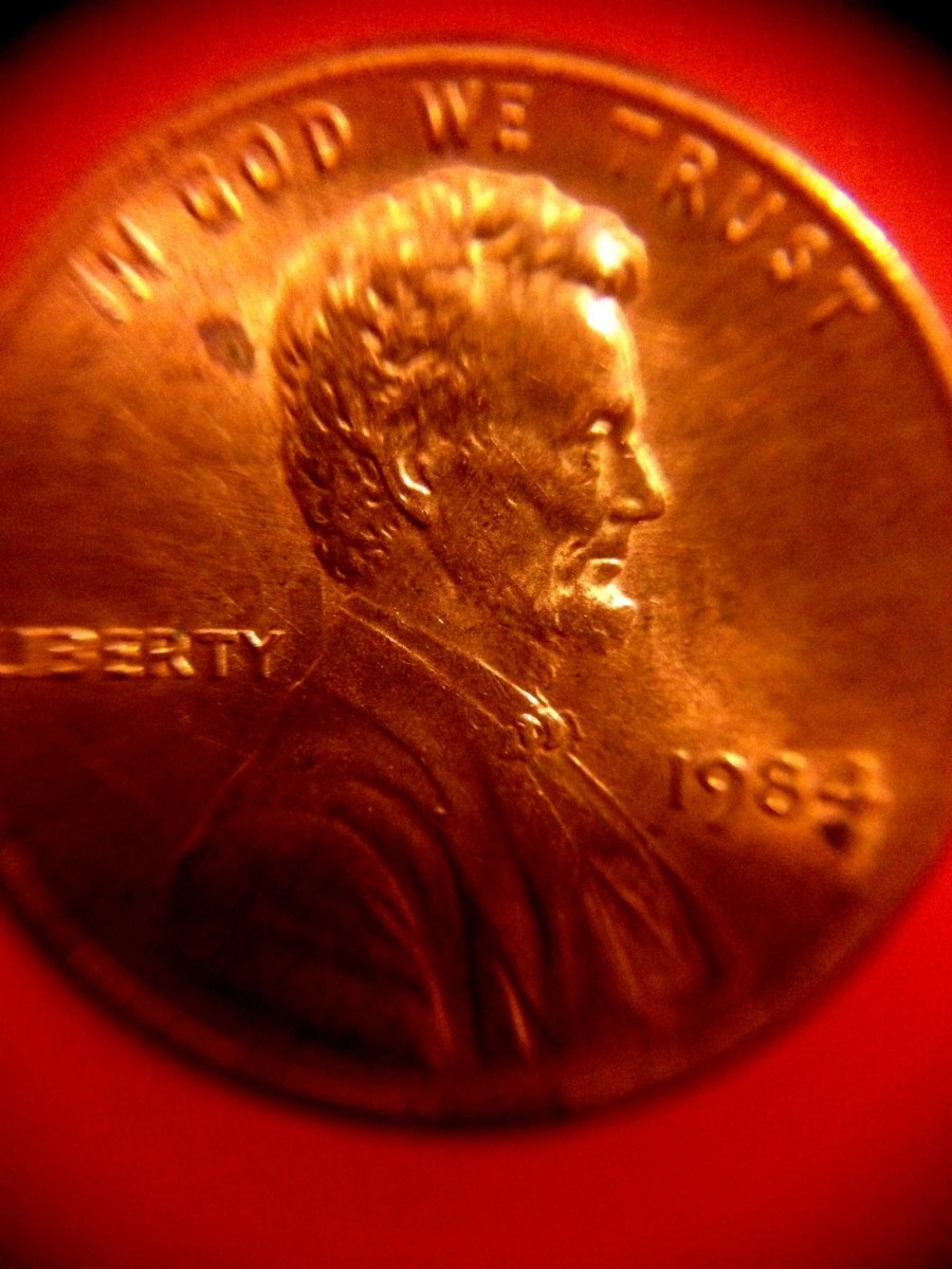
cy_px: 634
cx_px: 476
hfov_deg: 40.7
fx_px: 1283
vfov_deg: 52.6
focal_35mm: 35
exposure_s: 1/15
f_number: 2.4
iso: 640
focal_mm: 4.28
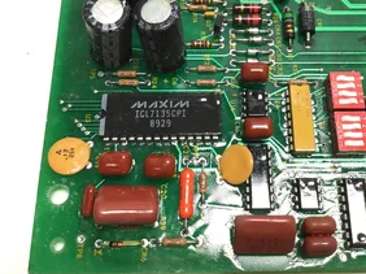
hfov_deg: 42.7
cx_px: 223
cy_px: 83
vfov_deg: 32.4
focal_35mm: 44
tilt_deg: -67.5
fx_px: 465
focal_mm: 3.3
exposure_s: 1/60
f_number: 2.4
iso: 25
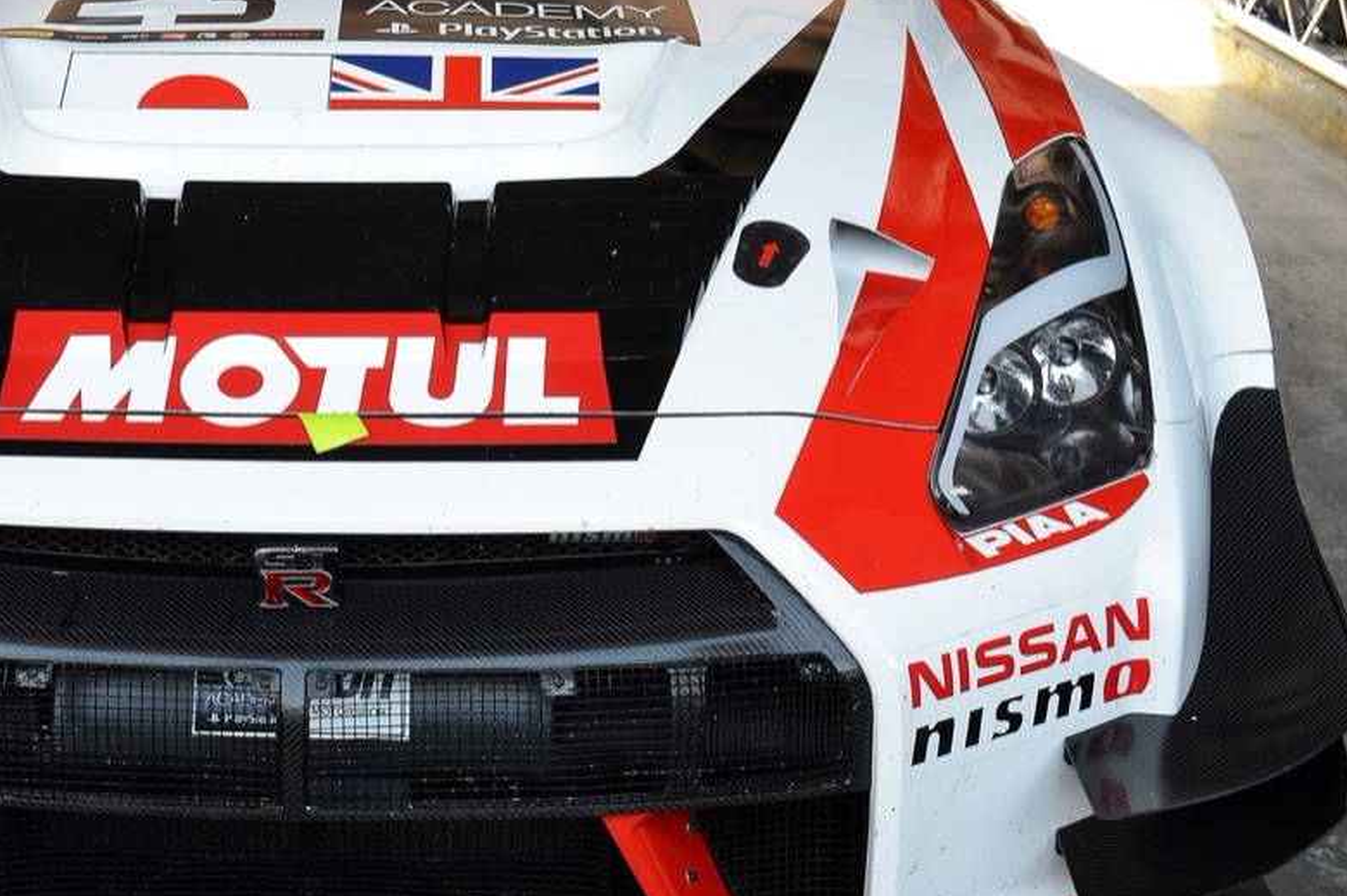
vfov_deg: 21.9
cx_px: 351
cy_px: 354
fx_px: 2314
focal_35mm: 62
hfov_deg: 31.9
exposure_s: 1/40
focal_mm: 23
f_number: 8
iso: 200
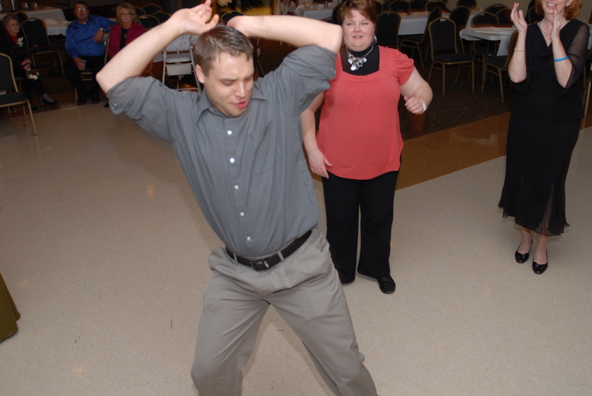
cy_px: 198
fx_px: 593
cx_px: 296
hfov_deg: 53.1
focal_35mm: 36
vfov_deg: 36.9
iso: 100
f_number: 2.8
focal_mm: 24
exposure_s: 1/10
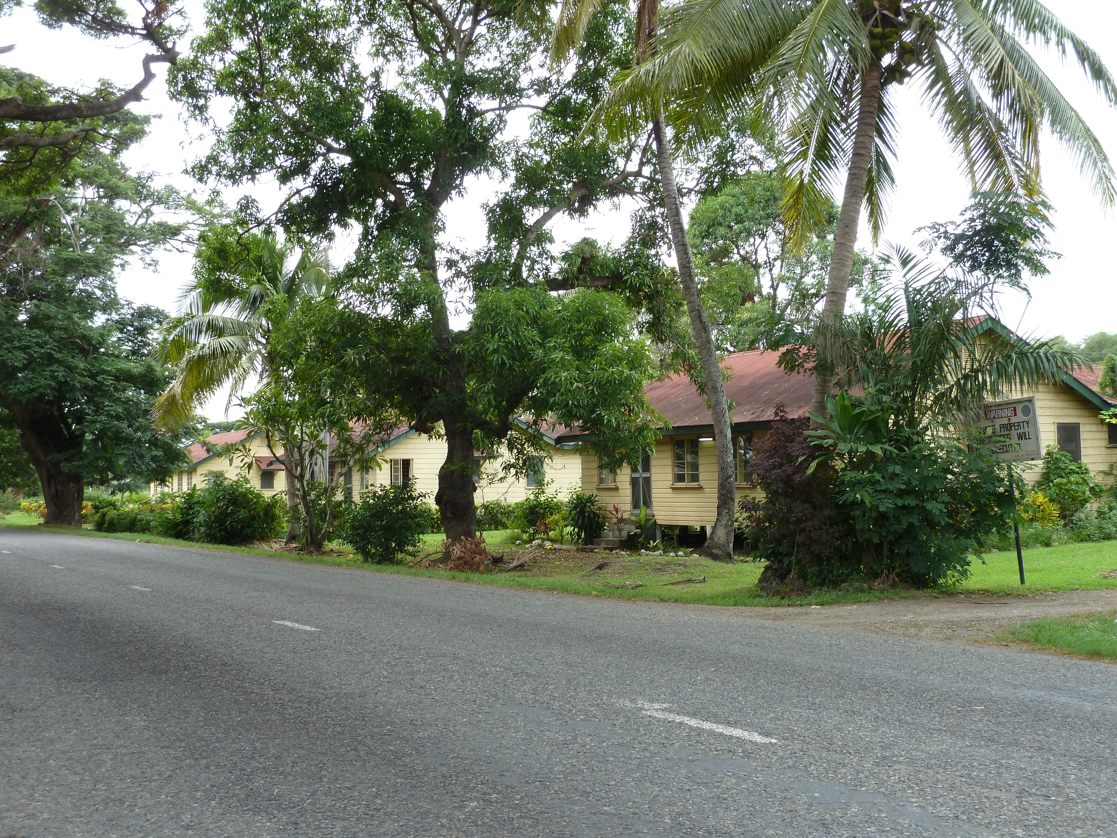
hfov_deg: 44.8
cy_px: 419
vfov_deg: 34.3
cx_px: 558
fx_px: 1355
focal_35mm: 42
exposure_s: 1/100
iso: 80
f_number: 4
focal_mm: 6.9
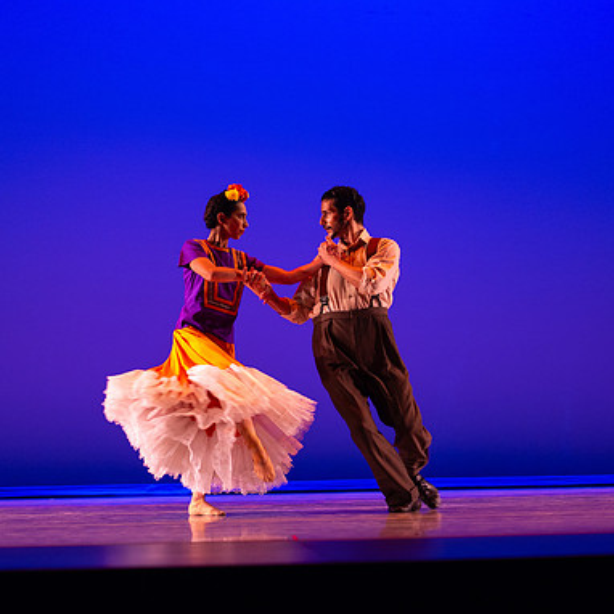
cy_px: 308
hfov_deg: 24.3
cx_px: 350
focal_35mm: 71
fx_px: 1425
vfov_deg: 24.3
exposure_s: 1/200
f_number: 1.8
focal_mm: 55
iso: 1000
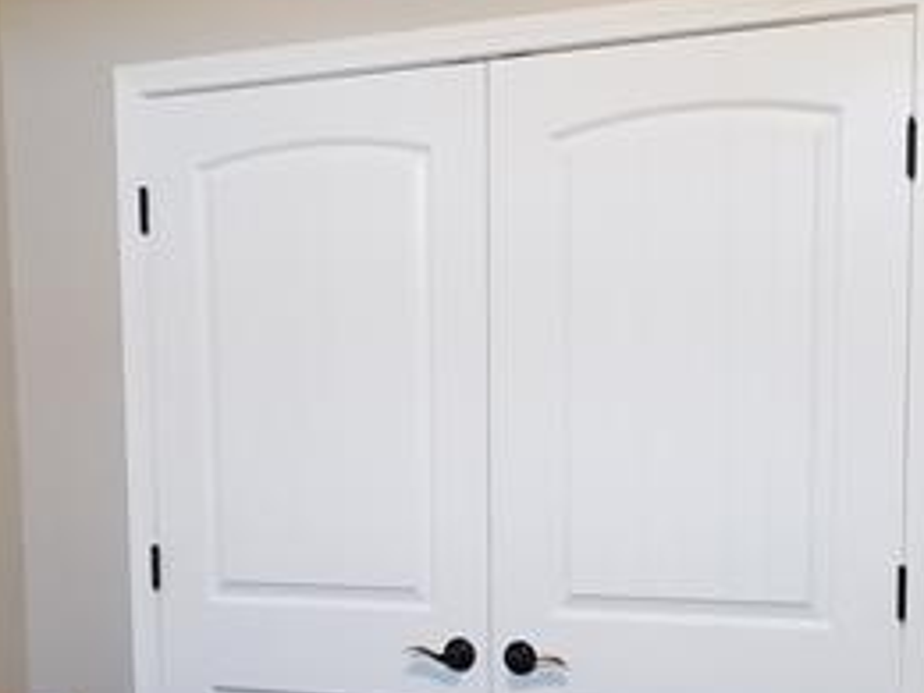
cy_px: 572
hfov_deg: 30.1
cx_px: 316
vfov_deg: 22.6
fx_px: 1708
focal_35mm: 64
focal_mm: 4.3
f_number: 1.7
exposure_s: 1/40
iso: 160
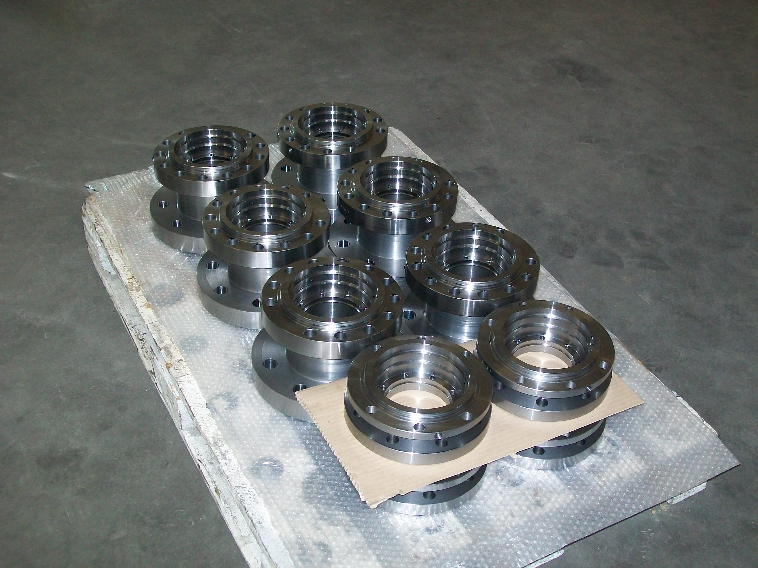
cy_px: 284
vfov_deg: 32.2
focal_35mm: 45
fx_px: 985
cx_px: 379
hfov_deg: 42.1
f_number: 3
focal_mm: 7.6
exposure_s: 1/80
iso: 160
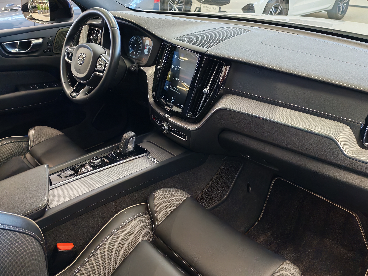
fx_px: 340
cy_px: 138
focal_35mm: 32
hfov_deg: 56.8
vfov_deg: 44.2
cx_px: 184
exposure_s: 1/100
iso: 1250
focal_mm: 6.12
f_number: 1.9
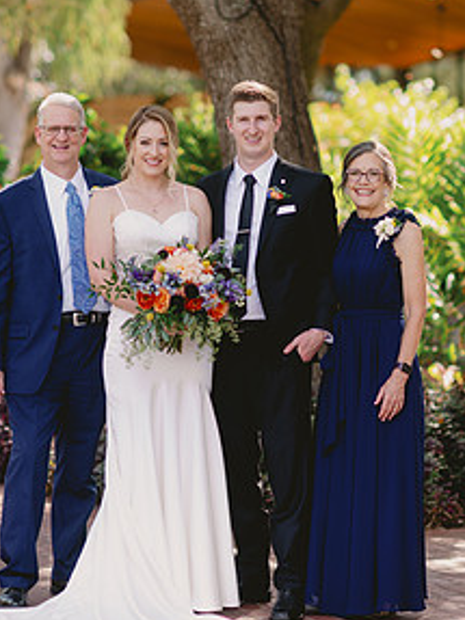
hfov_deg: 11.6
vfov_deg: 15.4
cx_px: 202
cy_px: 322
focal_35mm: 128
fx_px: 2294
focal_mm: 85
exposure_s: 1/320
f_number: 2
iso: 50
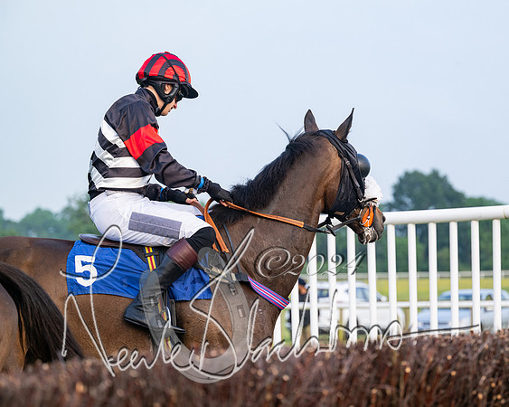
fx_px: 1984
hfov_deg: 14.6
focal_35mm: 132
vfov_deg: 11.7
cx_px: 309
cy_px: 203
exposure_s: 1/800
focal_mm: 115
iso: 400
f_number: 4
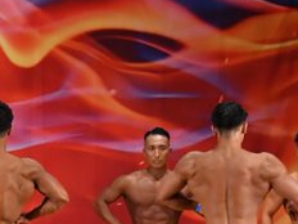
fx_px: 3736
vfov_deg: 3.4
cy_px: 266
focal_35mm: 434
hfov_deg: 4.5
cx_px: -88
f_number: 5.6
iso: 3200
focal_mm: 90
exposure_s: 1/400
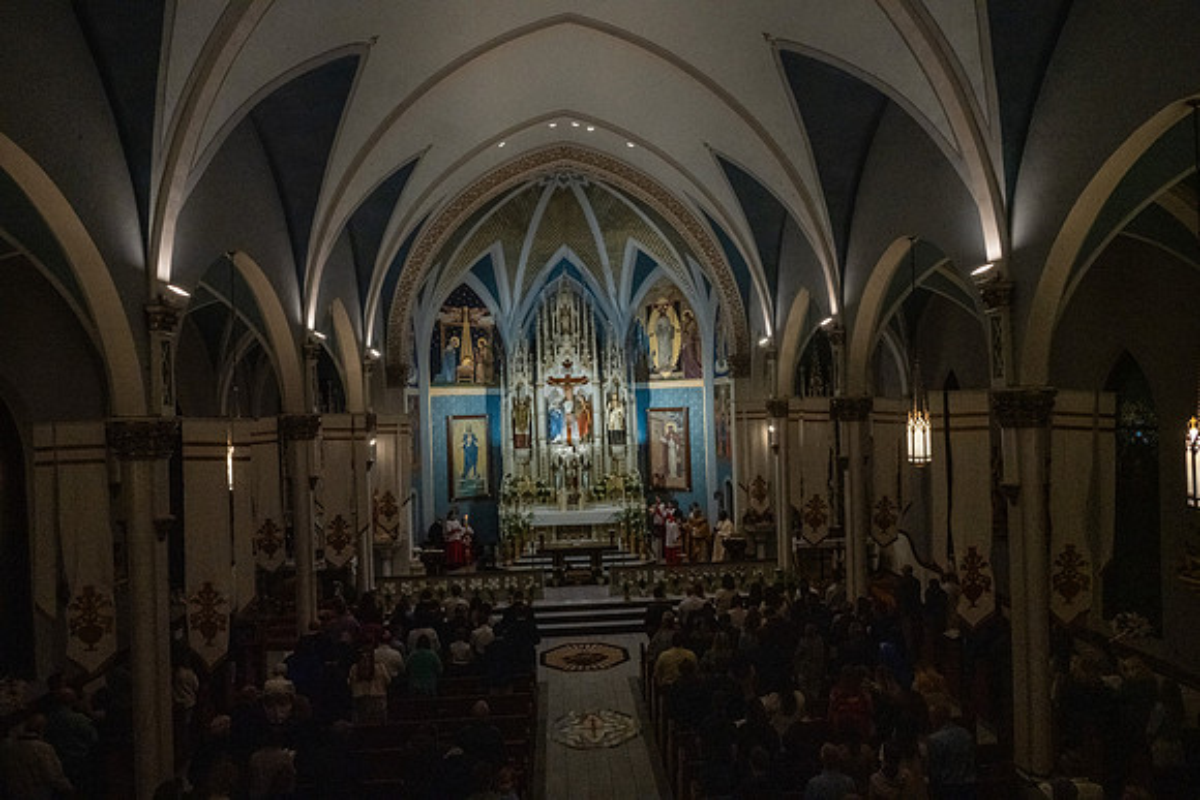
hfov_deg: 73.7
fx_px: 800
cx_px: 600
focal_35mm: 24
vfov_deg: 53.2
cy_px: 400
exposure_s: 1/60
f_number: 22
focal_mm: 24
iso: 5000
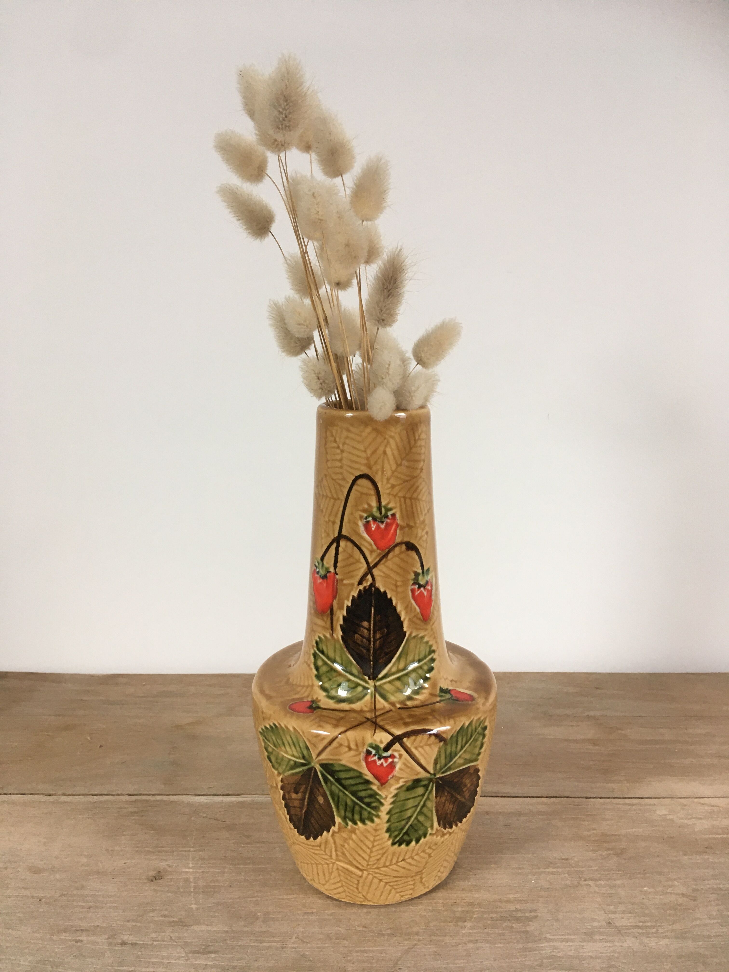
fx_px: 814
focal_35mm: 29
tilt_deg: -9.3
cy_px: 486
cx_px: 364
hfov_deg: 48.2
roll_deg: -0.5
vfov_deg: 61.7
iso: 50
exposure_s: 1/33
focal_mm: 4.15
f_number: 2.2
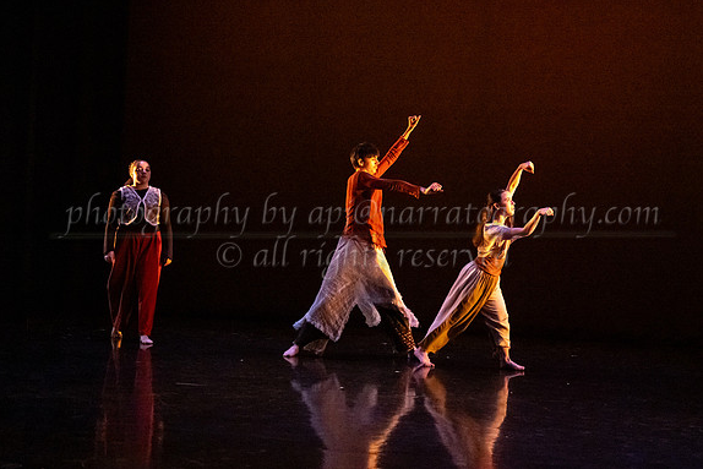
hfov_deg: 28.4
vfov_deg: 19.2
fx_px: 1387
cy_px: 217
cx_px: 381
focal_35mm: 71
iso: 4000
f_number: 4
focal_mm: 58
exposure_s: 1/400
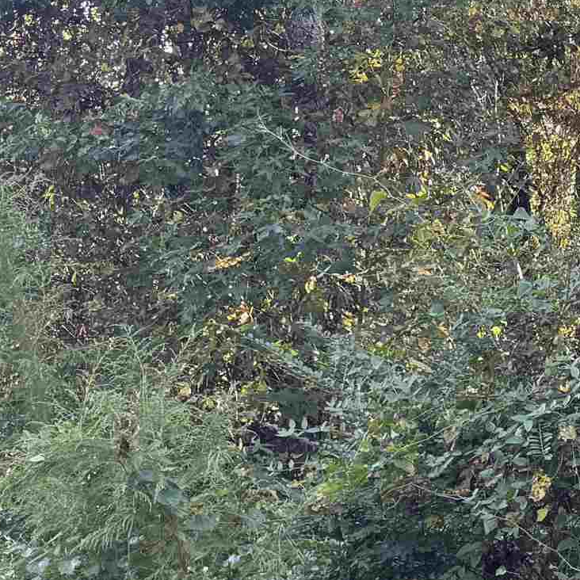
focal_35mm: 89
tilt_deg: +7.9
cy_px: 211
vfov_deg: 19.5
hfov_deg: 17.4
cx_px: 887
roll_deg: -0.6
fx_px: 1687
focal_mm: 6.76
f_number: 1.78
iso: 80
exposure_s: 1/171
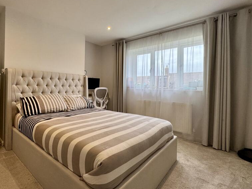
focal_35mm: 19
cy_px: 86
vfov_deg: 68.5
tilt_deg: +0.0
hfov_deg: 83.2
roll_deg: -1.0
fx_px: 138
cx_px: 96
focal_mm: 2.22
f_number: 2.2
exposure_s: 1/100
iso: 160
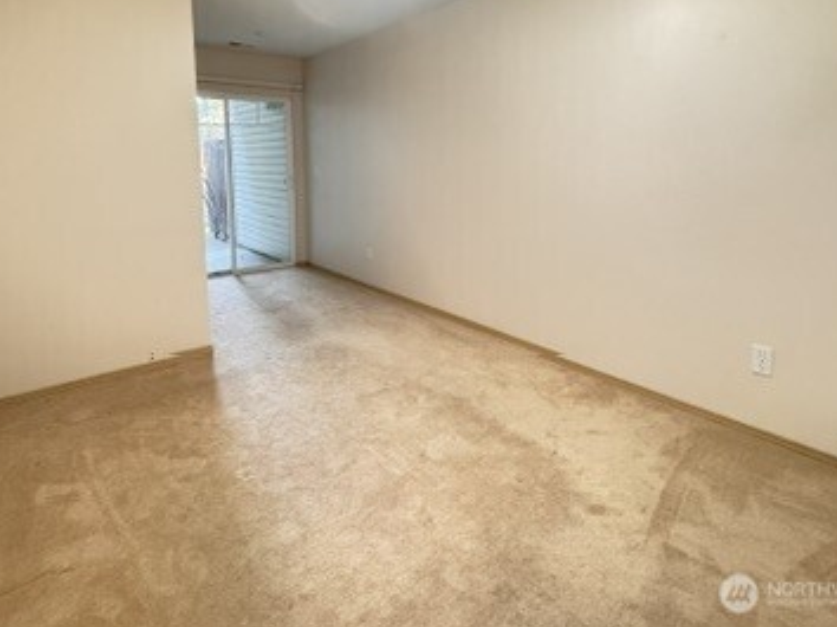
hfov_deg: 84.5
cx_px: 378
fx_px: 459
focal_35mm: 19
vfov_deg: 66.9
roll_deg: +0.3
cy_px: 213
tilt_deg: -7.6
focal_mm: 2.22
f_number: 2.2
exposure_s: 1/60
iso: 1000
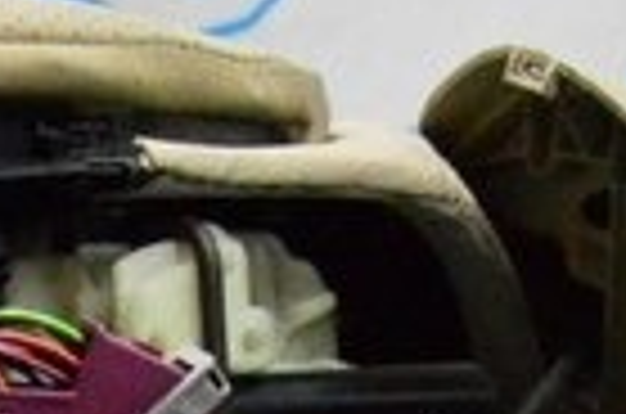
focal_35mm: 243
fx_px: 4216
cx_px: -338
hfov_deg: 8.3
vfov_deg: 5.2
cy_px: 1438
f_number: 3.8
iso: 6400
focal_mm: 22
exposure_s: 1/800
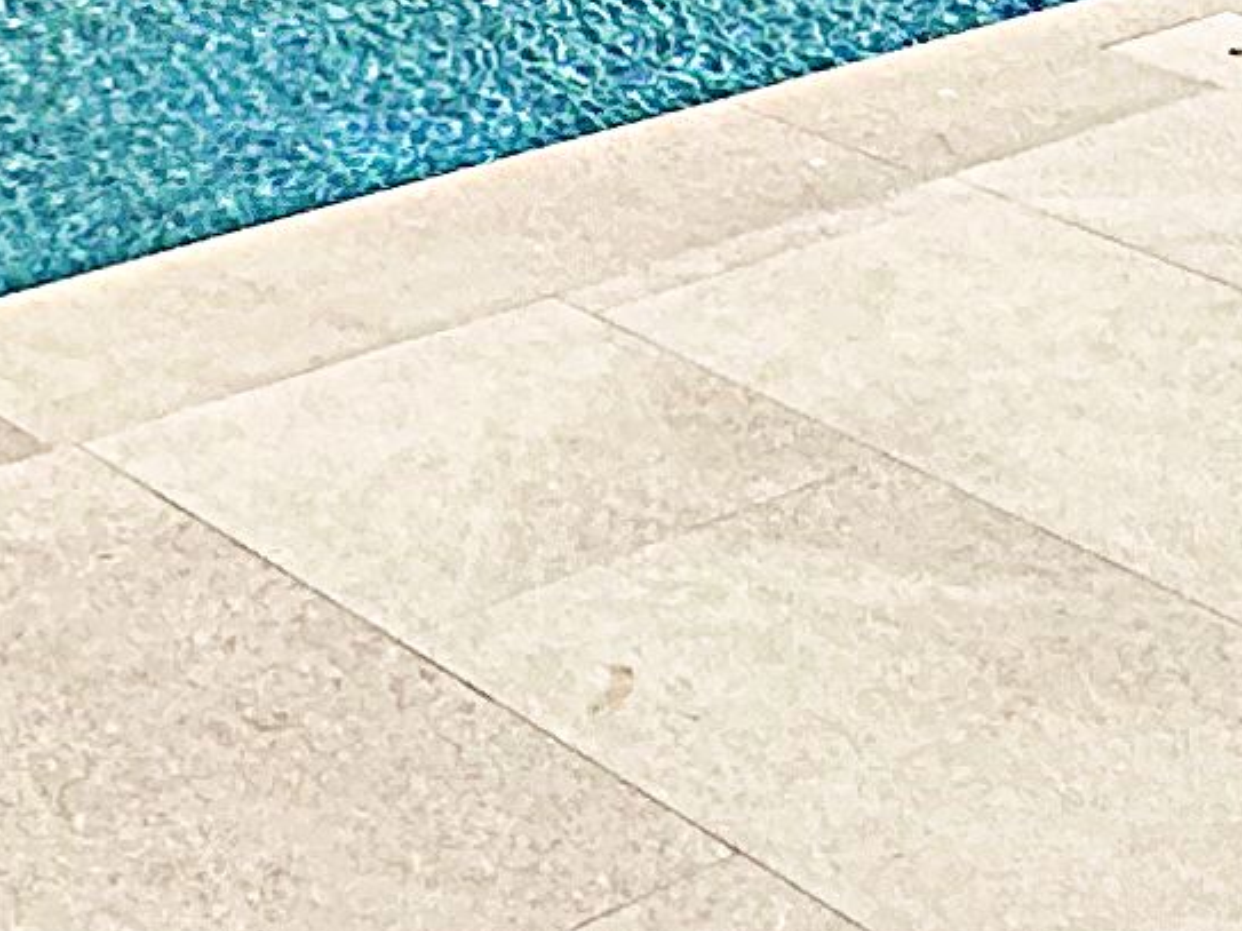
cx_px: 236
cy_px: -1322
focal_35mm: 104
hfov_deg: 18.7
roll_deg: -0.8
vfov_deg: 11.6
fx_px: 3731
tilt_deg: +2.3
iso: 50
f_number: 2.2
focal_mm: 2.22
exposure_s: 1/2618
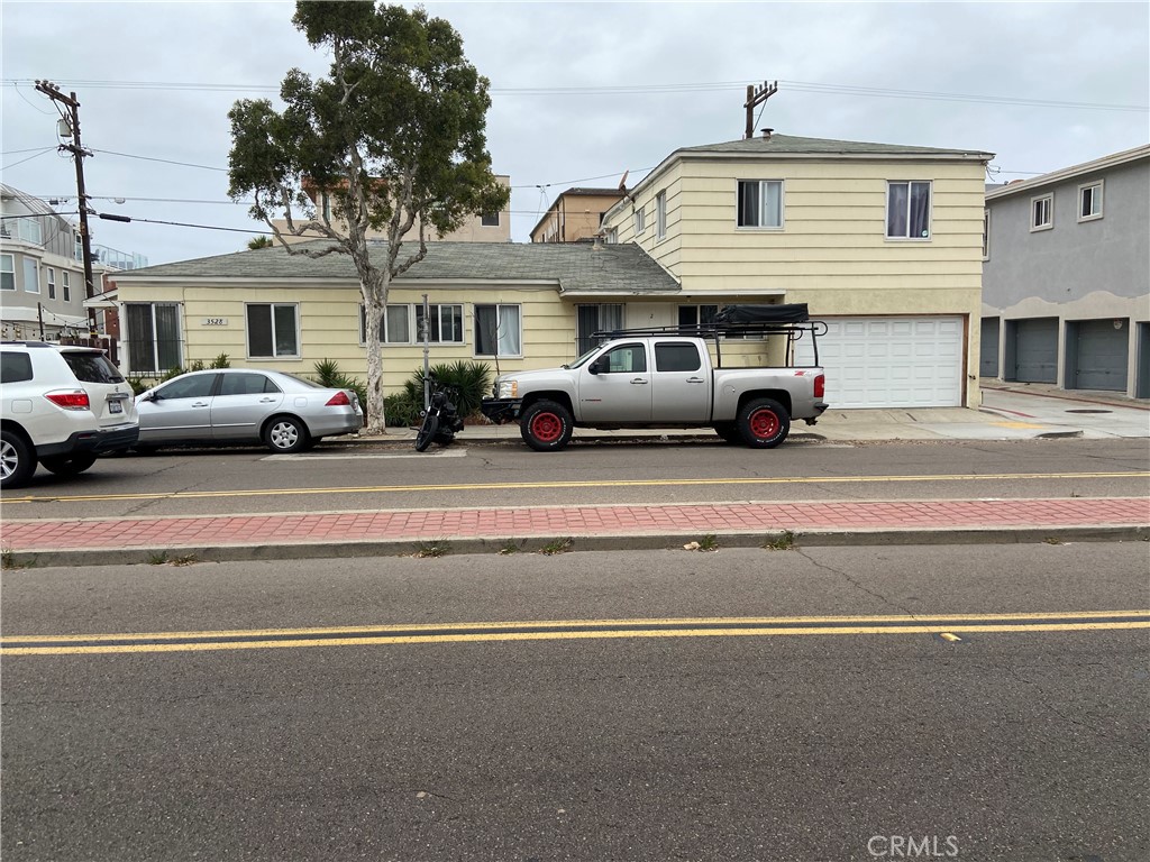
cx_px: 575
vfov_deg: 53.1
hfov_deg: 67.3
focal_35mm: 26
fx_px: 864
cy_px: 431
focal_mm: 4.25
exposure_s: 1/3215
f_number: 1.8
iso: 32
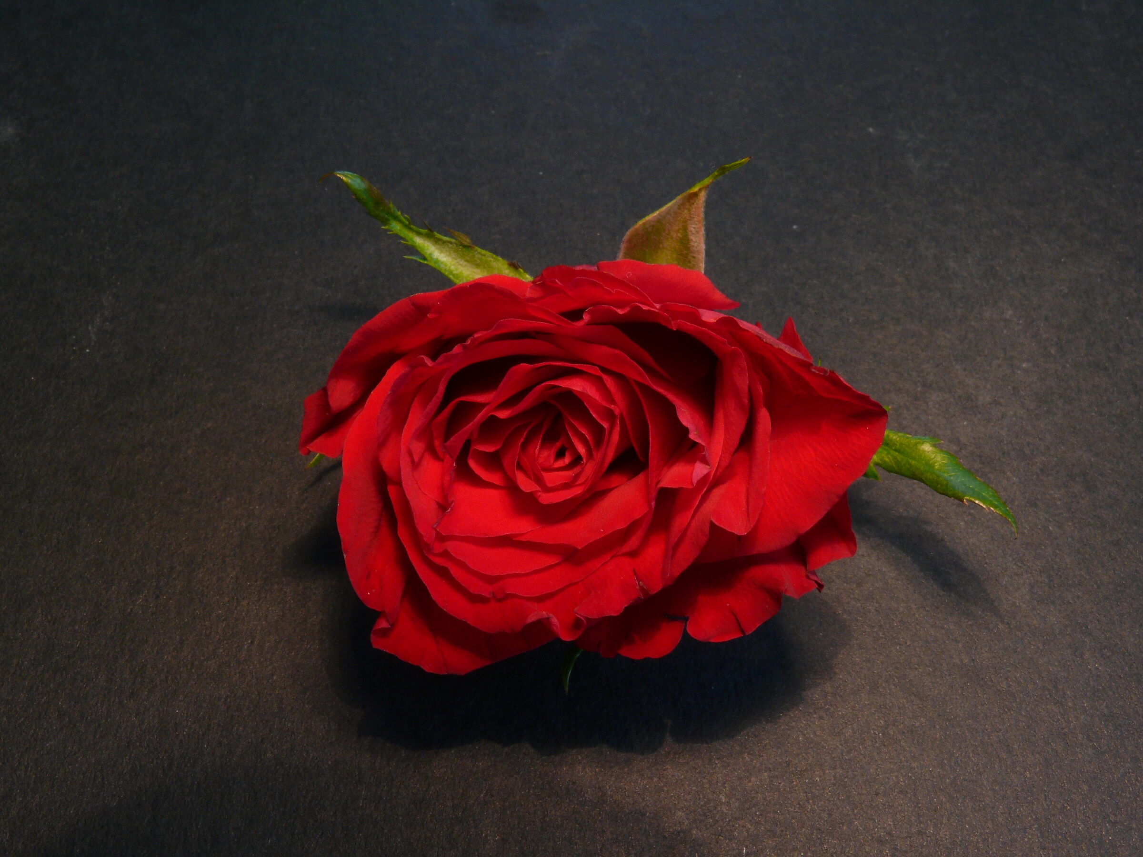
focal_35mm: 44
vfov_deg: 32.9
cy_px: 428
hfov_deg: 42.9
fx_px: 1453
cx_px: 572
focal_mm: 9.2
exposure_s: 1/4
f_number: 11
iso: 100
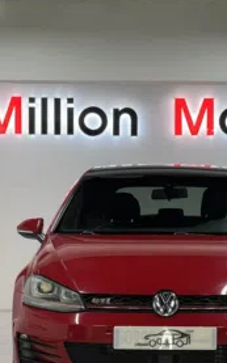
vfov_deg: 17.6
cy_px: 256
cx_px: 165
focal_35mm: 118
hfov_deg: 11.1
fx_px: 1169
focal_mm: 9
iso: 400
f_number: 2.8
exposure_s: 1/60
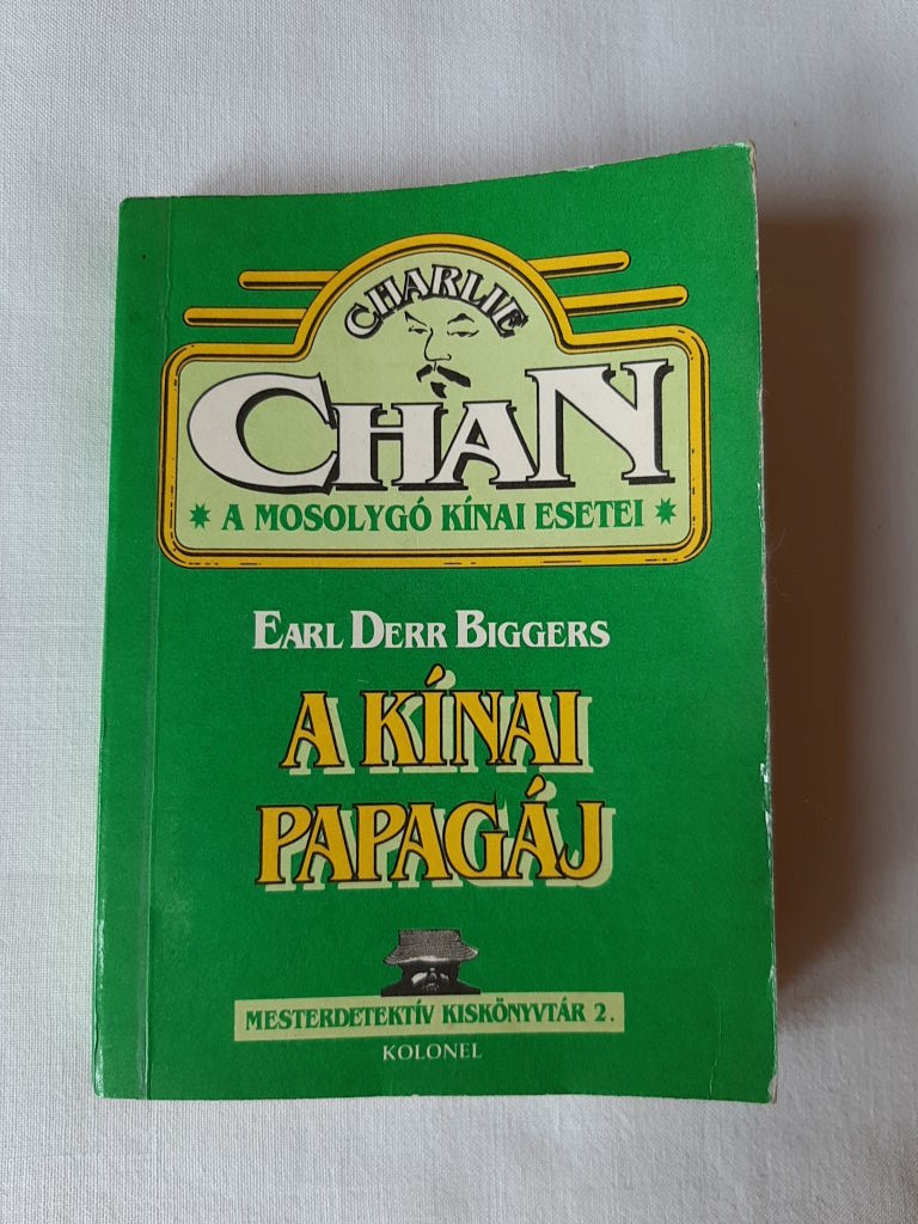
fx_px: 955
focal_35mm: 27
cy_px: 612
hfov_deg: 51.4
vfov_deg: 65.3
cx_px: 459
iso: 136
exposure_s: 1/50
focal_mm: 3.93
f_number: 1.7
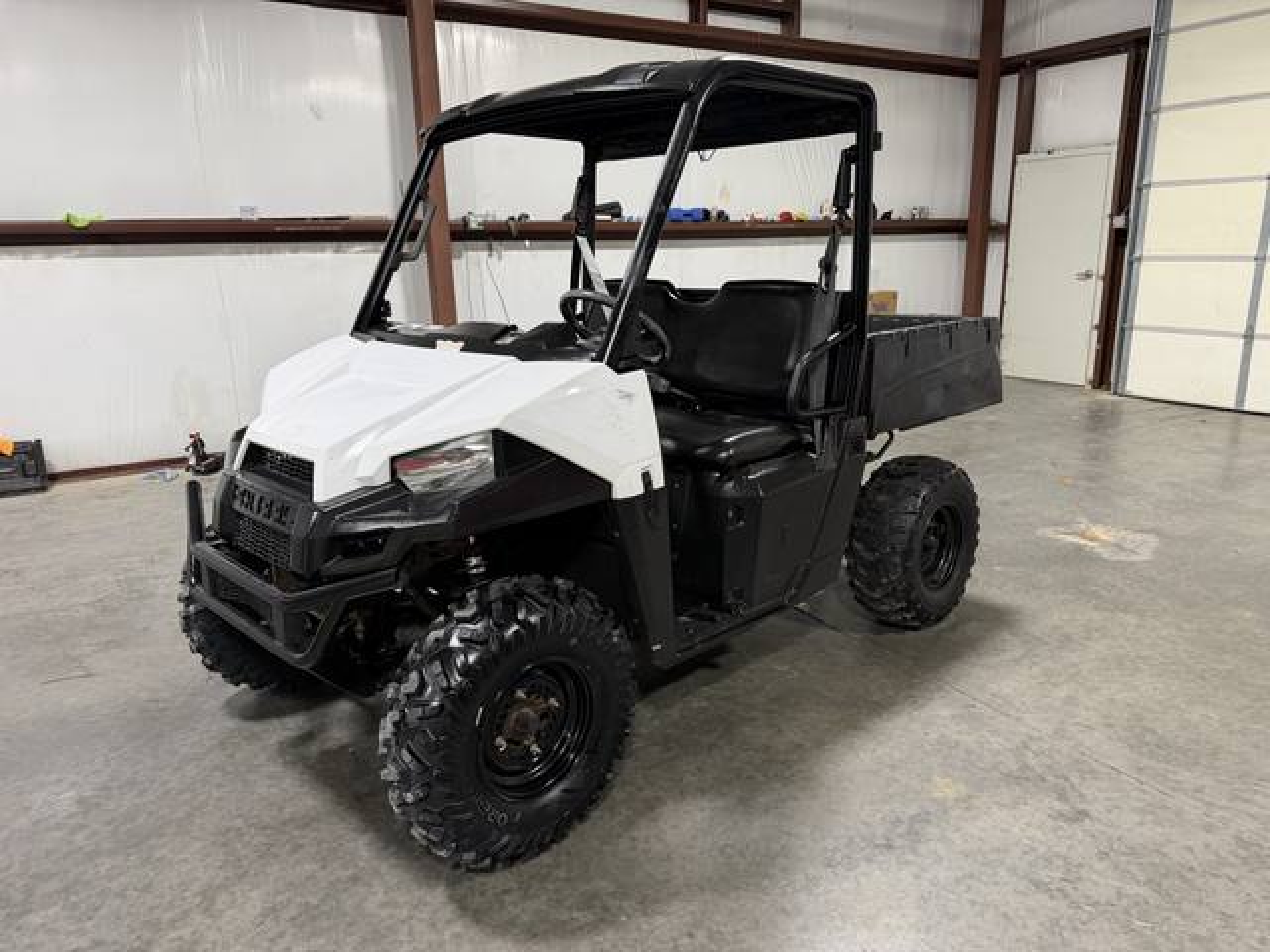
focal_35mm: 24
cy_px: 476
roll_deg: +1.0
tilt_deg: -14.4
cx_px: 635
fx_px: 881
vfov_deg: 56.8
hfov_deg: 71.6
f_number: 1.78
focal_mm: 6.76
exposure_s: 1/60
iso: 250
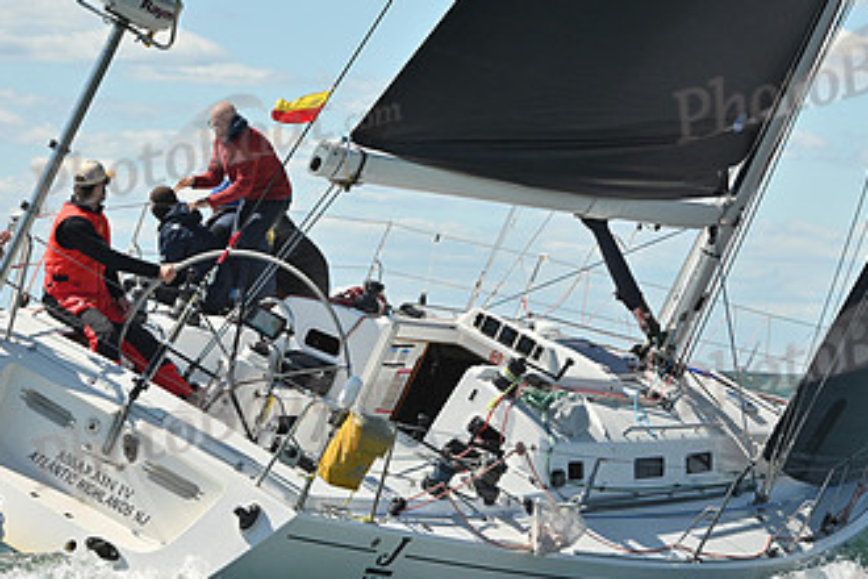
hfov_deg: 9.4
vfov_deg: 6.2
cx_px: 539
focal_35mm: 220
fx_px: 5304
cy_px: 249
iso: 320
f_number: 7.1
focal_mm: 125
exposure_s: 1/1600
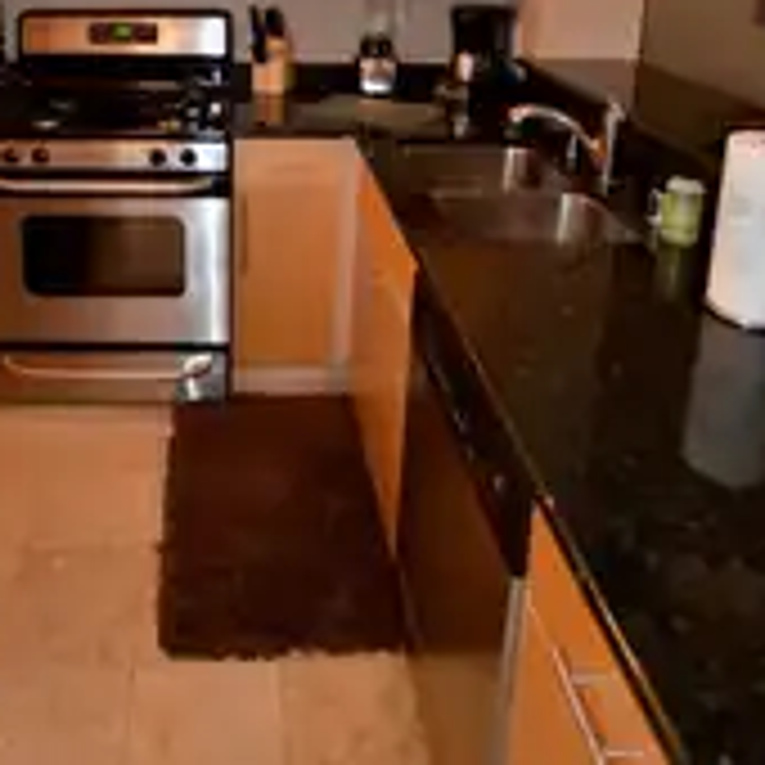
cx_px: 234
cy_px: 86
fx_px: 750
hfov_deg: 52.6
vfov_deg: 48.7
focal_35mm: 30
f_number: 3.5
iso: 560
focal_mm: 10
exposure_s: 1/60
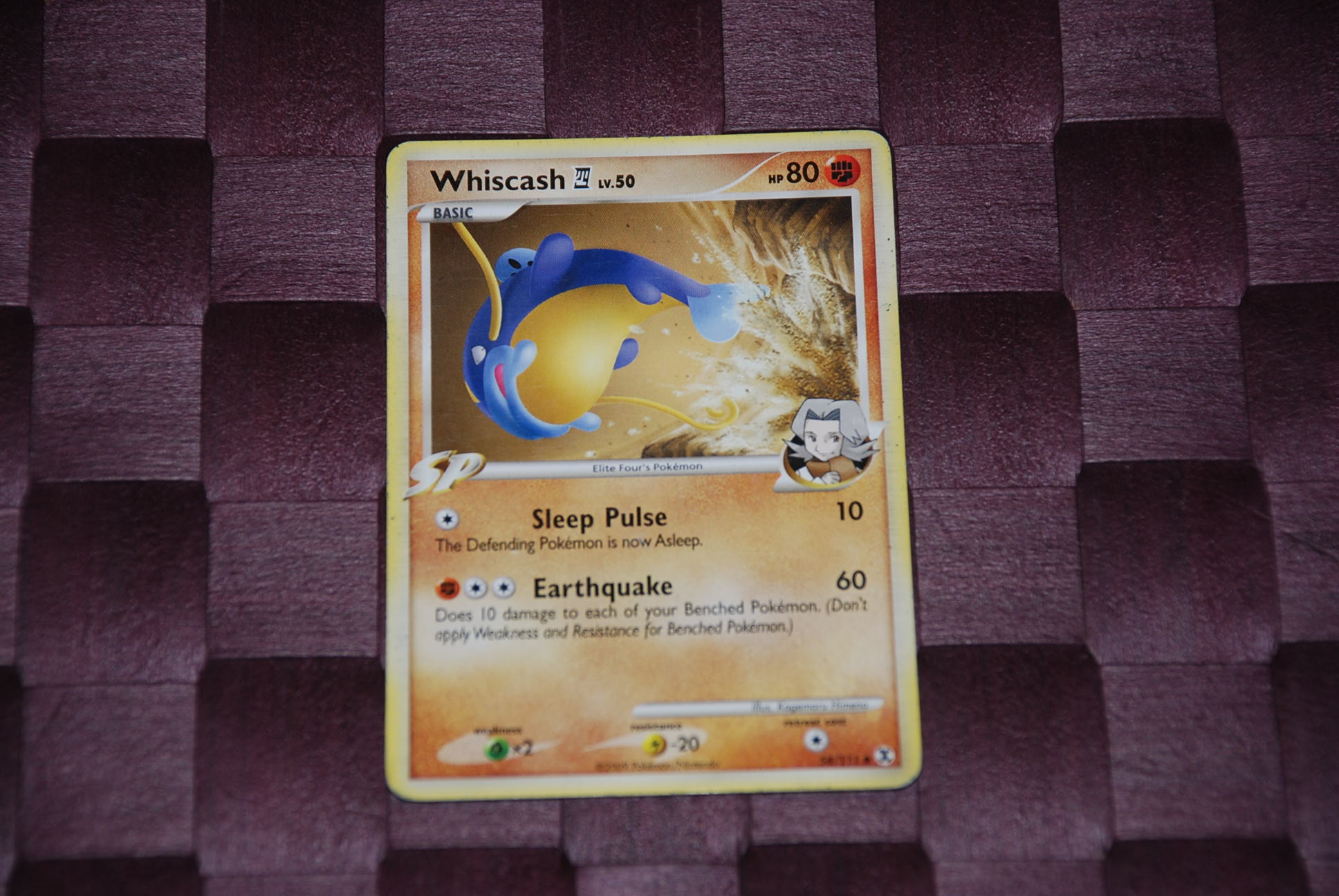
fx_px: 5307
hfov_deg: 14.4
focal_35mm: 142
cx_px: 670
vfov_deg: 9.7
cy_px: 448
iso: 200
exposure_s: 1/60
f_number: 5.6
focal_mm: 95
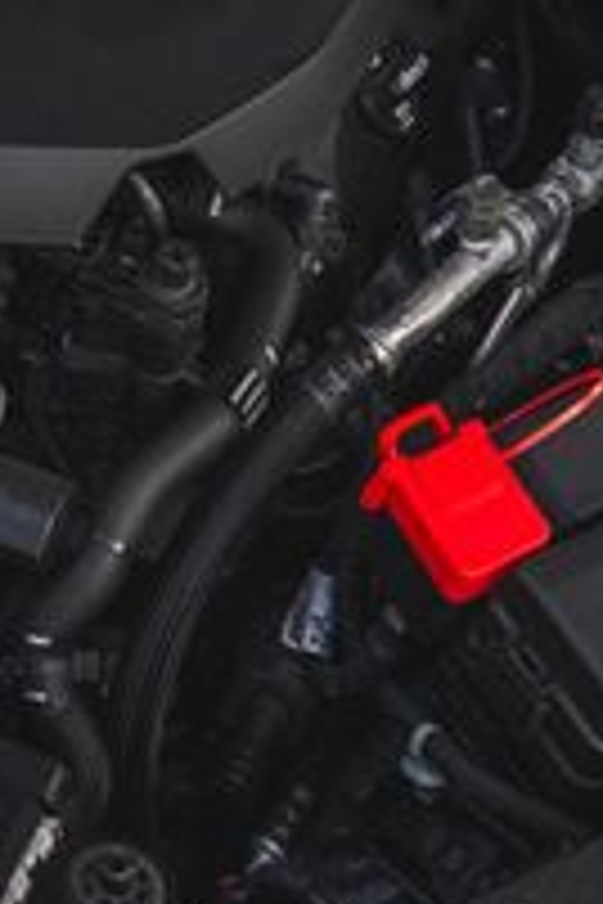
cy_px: -70
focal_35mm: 120
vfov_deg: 16.6
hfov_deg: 11.2
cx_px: -159
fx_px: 3015
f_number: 5
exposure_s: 1/200
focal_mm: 24
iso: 640
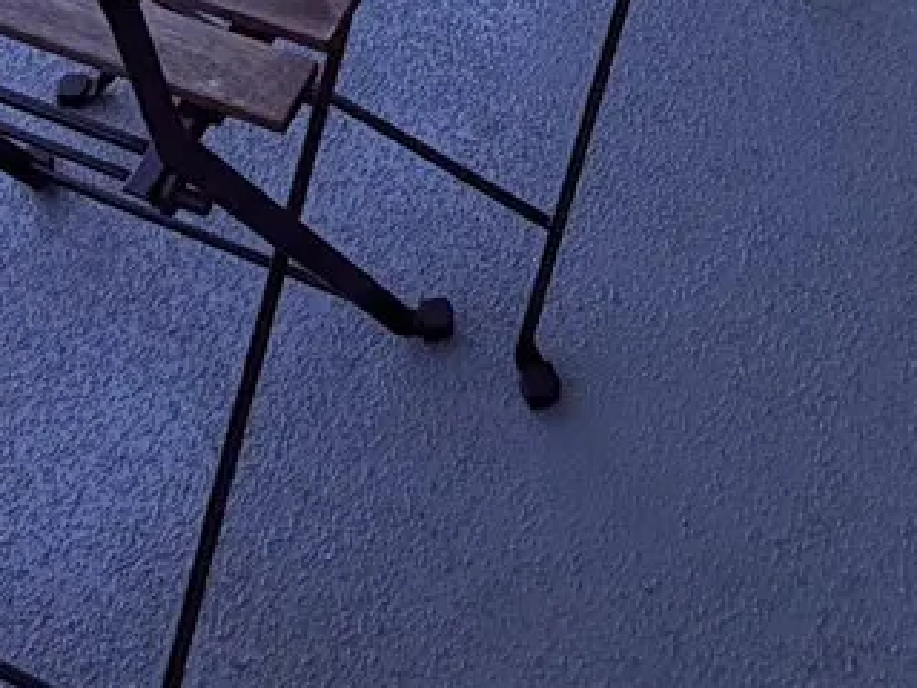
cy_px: -995
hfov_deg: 27.8
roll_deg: -0.6
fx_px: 1854
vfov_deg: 14.0
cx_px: 516
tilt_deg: -12.9
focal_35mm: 70
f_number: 2.2
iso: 64
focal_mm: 2.22
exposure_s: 1/502
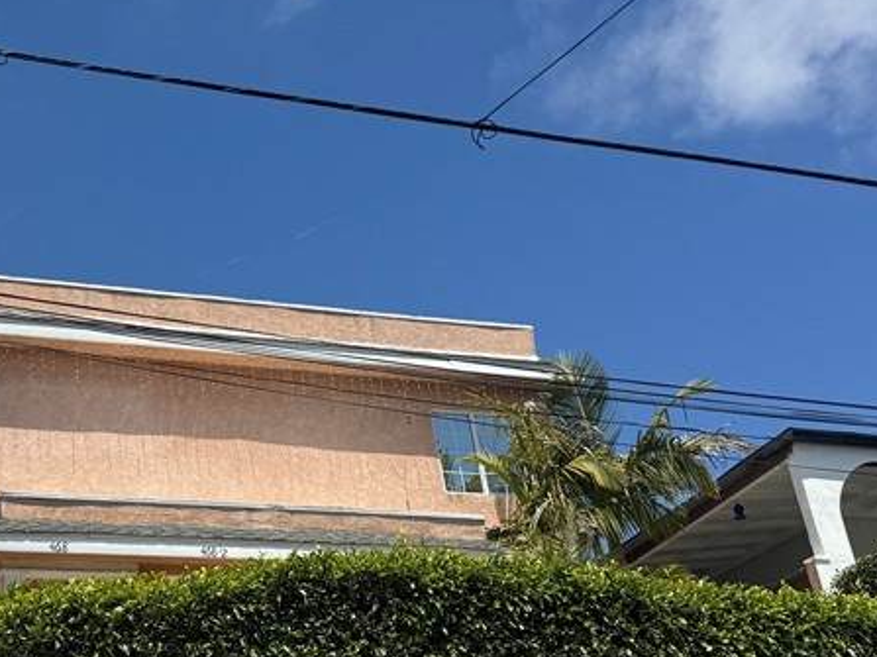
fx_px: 1393
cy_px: 380
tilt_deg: +26.6
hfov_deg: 34.1
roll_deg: +3.2
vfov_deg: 26.5
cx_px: 196
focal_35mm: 55
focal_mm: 6.76
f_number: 1.78
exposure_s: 1/5814
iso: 80
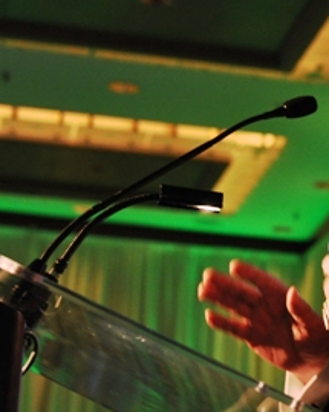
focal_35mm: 117
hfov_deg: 12.8
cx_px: 416
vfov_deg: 16.4
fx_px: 1426
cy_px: 203
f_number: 3.2
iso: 800
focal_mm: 35
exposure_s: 1/40
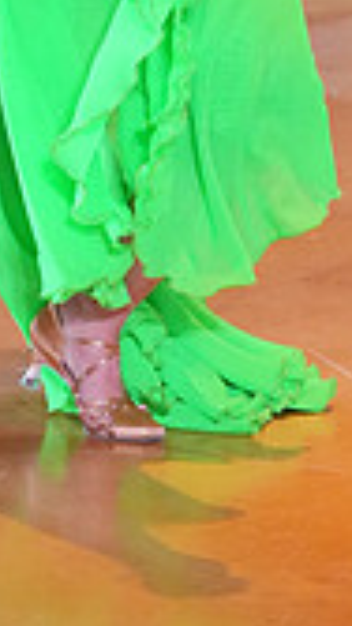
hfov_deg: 3.5
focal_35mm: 342
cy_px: -217
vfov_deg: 6.3
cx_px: -103
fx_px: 5672
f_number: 4
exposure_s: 1/640
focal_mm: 94
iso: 8000
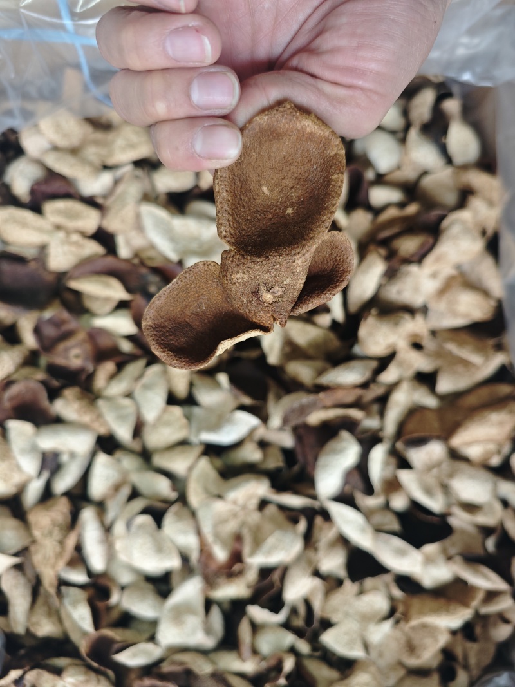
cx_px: 258
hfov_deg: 58.9
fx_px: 456
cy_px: 344
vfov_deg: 73.9
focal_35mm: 23
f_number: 1.42
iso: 400
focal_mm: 6.68
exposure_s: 1/50
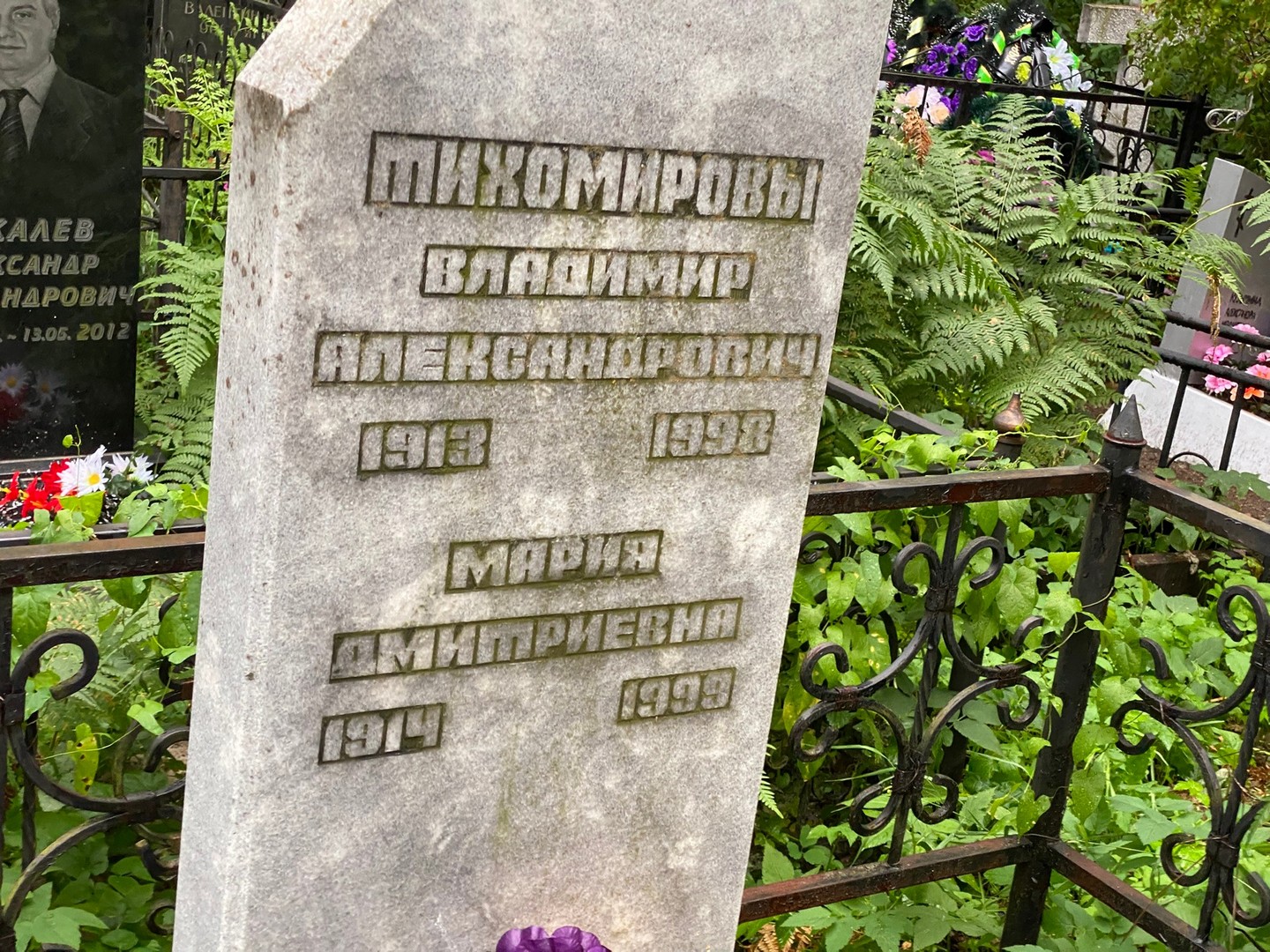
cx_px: 635
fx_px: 1908
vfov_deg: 28.0
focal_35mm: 52
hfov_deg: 36.8
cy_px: 476
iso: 160
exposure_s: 1/95
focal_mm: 6
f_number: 2
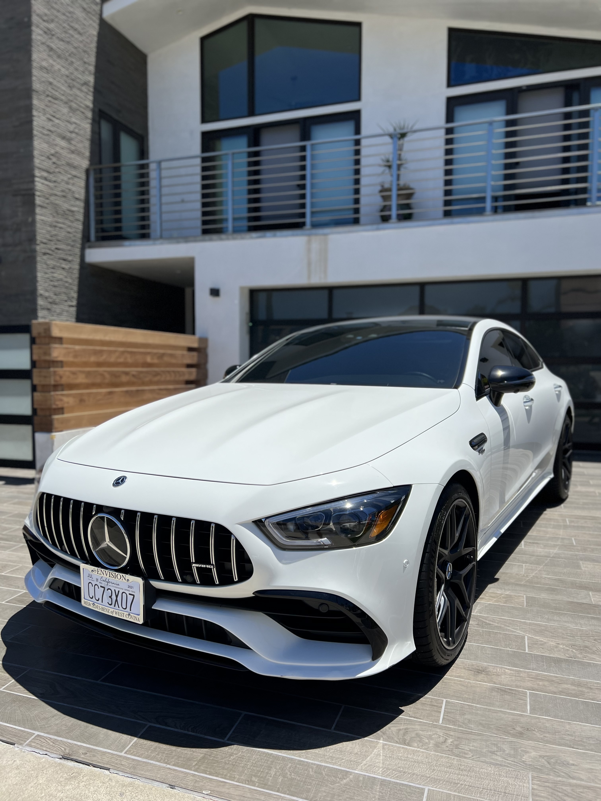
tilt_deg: -4.4
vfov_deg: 67.3
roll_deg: -0.6
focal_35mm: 26
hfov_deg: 53.1
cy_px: 400
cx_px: 300
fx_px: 602
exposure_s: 1/6993
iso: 50
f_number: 1.5
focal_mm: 5.7
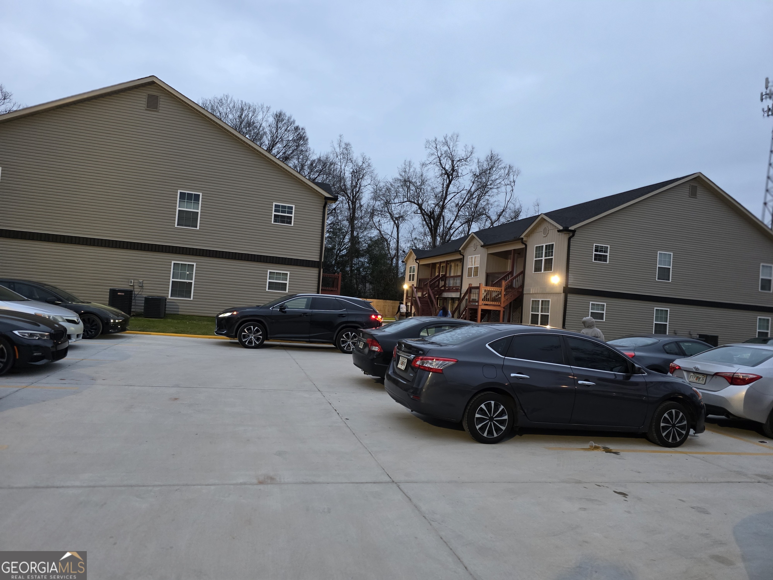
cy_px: 290
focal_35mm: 23
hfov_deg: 73.9
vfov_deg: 58.9
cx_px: 386
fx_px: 514
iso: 800
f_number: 1.7
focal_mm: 6.3
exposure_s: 1/120
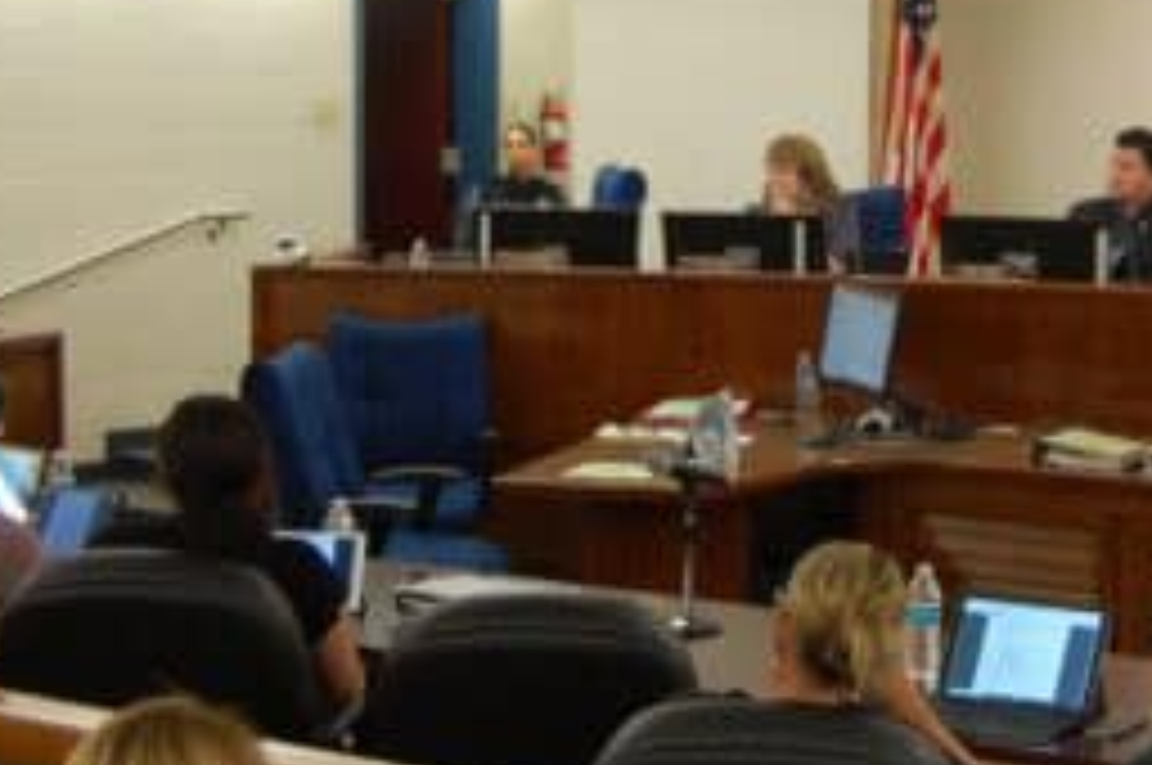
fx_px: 2589
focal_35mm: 81
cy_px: 290
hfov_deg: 24.9
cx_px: 796
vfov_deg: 16.8
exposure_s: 1/30
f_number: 3.5
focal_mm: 18
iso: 400
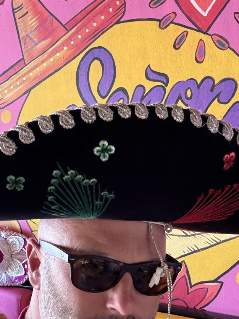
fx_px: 424
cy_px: 228
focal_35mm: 46
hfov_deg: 31.5
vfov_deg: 40.4
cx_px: 106
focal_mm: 2.69
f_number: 1.9
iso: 250
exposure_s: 1/40
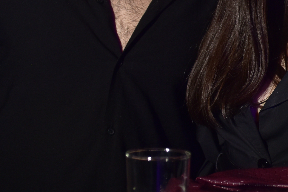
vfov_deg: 11.1
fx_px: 984
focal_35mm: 123
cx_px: 345
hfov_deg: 16.0
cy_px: 29
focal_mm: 32
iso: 320
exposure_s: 1/100
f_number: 3.5
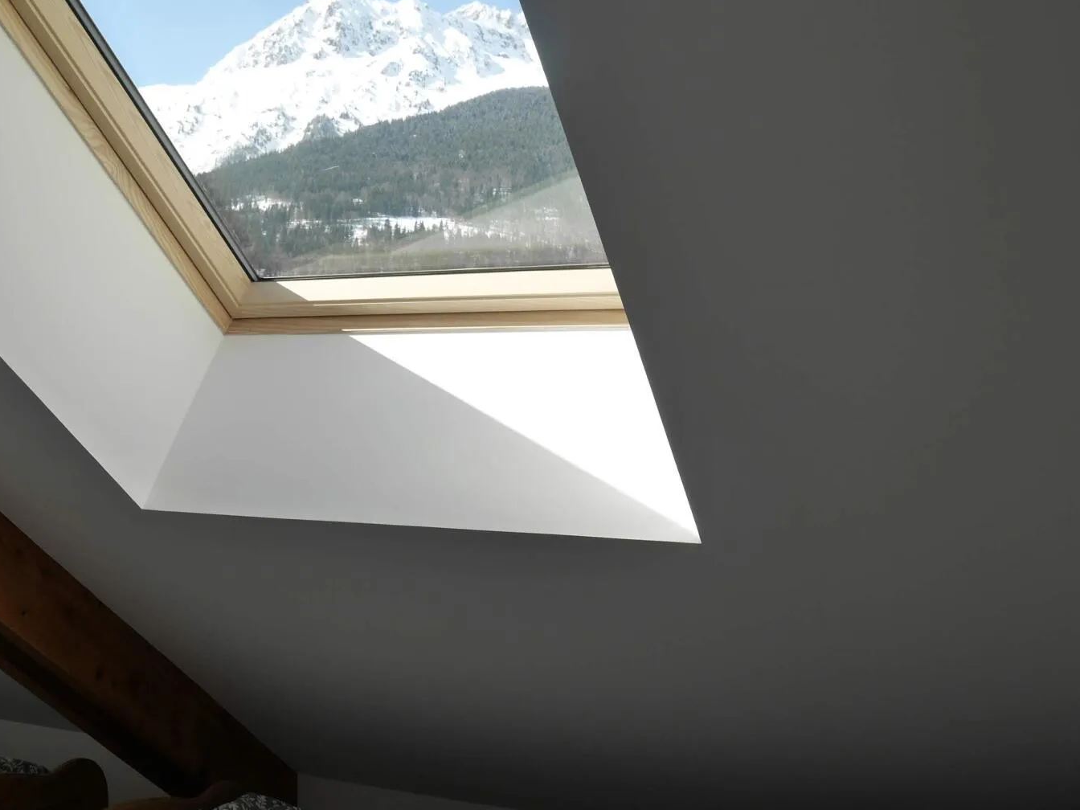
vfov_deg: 35.9
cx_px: 454
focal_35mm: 40
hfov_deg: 46.6
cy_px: 476
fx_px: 1248
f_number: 6.3
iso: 200
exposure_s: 1/250
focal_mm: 14
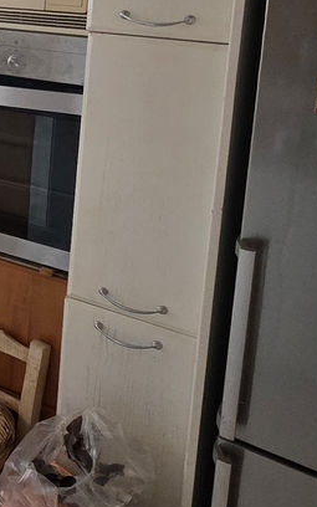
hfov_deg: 18.8
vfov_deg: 35.8
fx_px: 746
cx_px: -245
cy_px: 77
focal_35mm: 54
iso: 400
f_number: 1.9
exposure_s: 1/200
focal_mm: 2.2
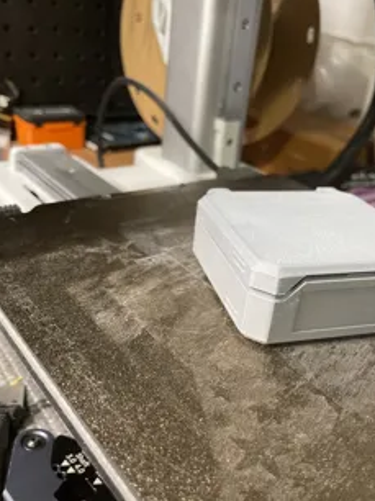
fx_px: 492
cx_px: 219
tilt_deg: -28.8
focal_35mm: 34
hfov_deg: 41.6
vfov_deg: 54.0
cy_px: 259
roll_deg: -8.5
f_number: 1.6
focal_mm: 4.2
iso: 320
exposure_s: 1/60
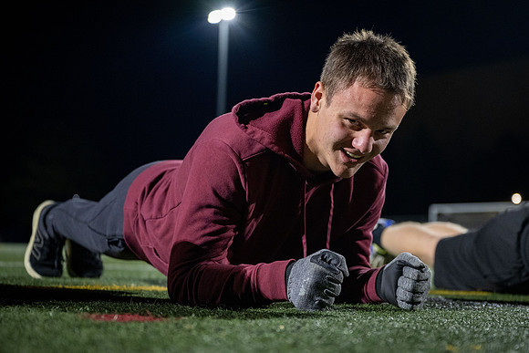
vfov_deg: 22.2
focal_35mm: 61
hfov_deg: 32.7
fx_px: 900
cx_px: 311
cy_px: 208
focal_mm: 52
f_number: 2.8
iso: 2000
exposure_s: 1/250
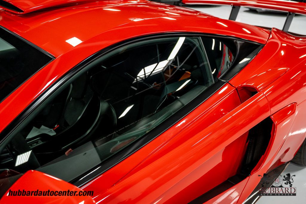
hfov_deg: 58.0
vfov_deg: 40.5
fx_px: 276
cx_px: 153
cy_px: 102
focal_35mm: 32
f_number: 5
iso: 800
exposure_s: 1/60
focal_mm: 32.5
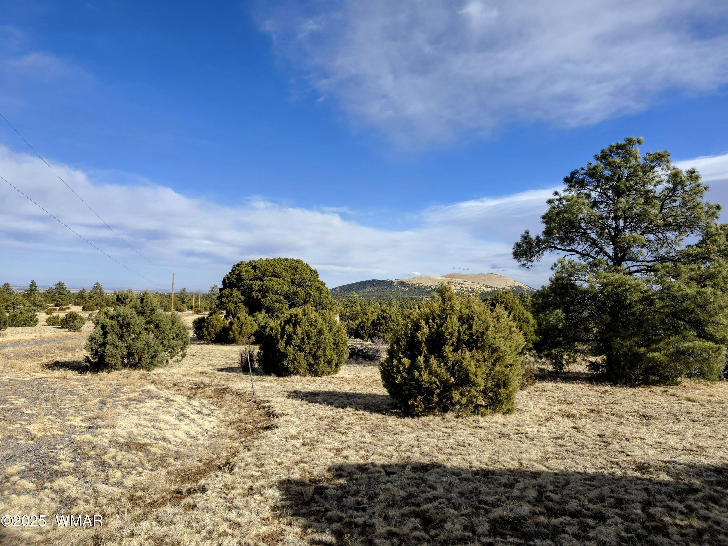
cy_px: 273
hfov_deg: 73.9
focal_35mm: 23
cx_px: 364
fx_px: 484
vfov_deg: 58.9
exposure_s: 1/578
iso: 12
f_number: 1.7
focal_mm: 6.3
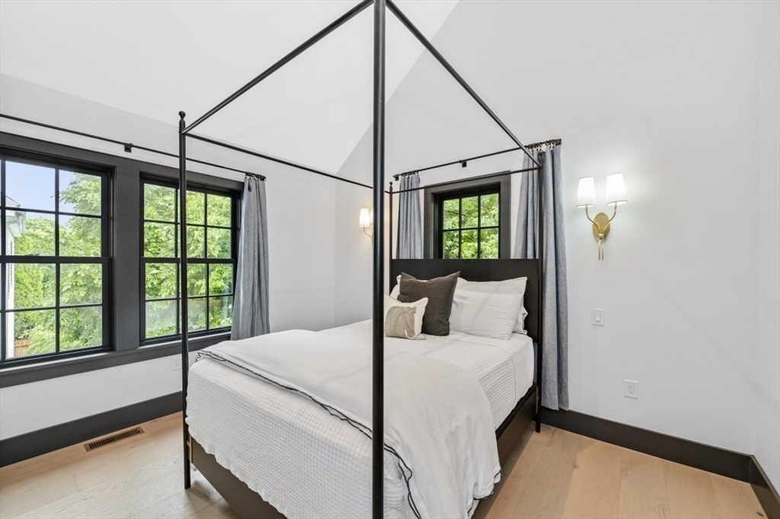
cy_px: 260
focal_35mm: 14
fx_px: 303
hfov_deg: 104.3
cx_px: 390
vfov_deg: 81.1
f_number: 5.6
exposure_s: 1/100
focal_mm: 14
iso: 800
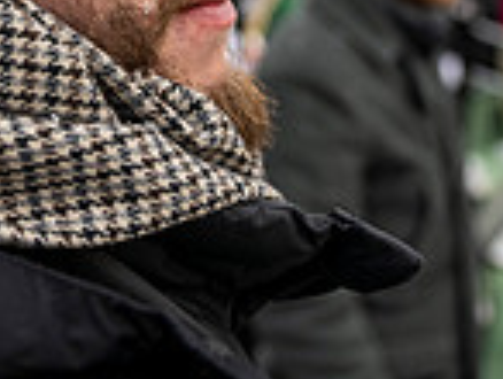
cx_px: 183
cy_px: -169
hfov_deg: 27.2
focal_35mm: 71
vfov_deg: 18.6
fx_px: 1033
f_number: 2.8
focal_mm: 24
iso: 160
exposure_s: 1/500
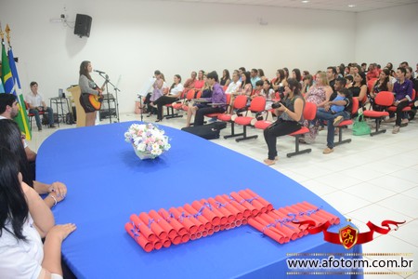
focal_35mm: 30
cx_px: 209
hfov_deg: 61.9
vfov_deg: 43.6
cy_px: 140
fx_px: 348
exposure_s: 1/80
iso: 1600
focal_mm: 20
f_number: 3.5
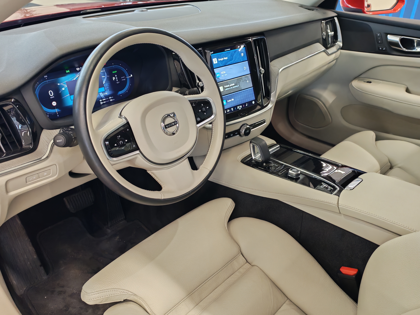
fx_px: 388
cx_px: 210
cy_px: 158
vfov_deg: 44.2
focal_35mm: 32
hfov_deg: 56.8
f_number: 1.9
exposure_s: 1/100
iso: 1744
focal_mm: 6.12
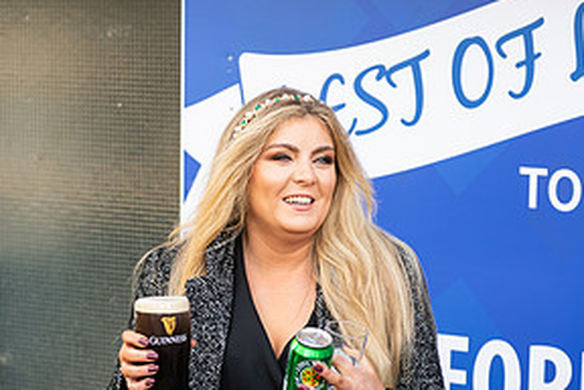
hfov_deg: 14.5
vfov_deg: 9.7
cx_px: 227
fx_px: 2287
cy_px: 287
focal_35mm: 141
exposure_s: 1/320
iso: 250
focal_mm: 70
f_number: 3.5
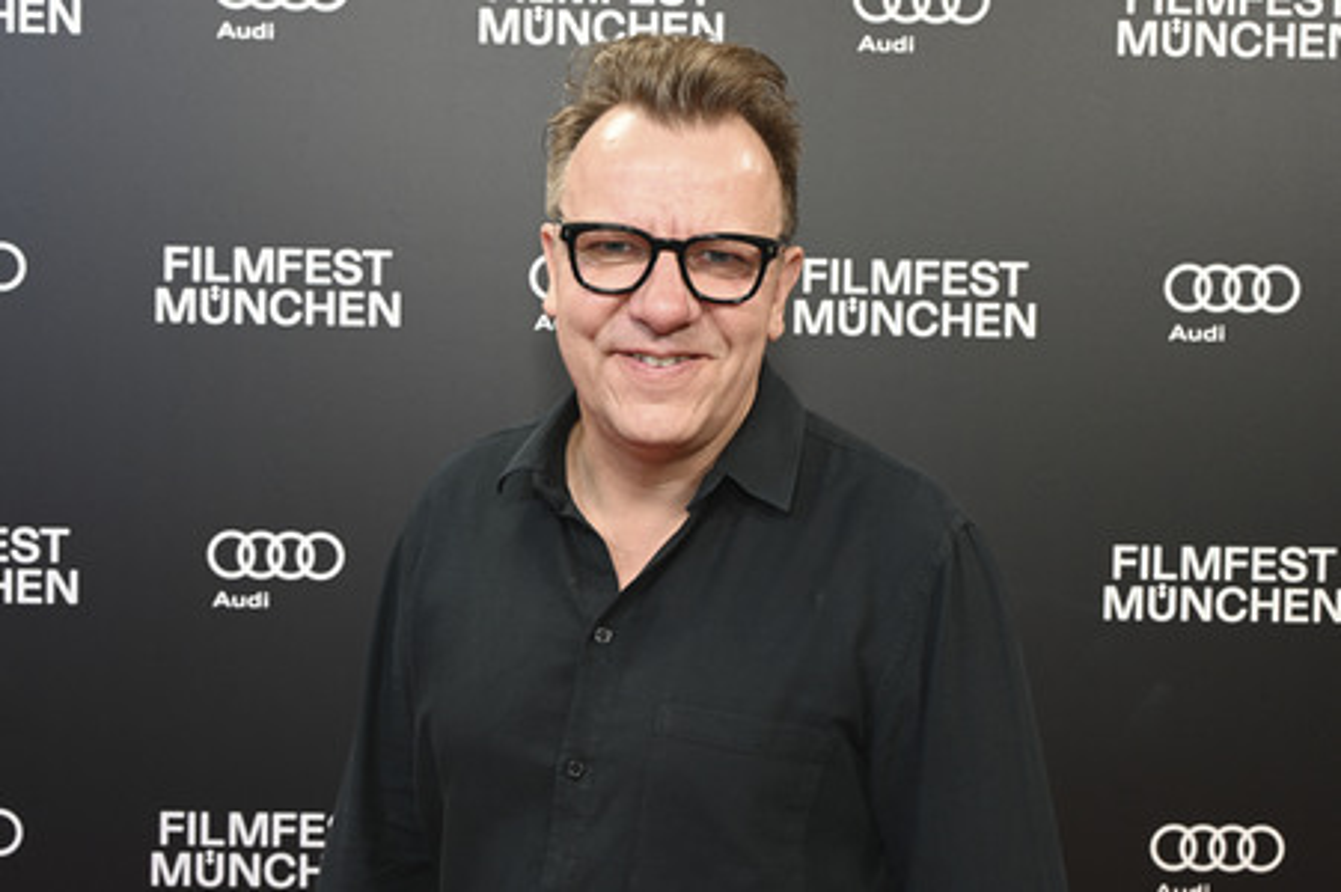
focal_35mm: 42
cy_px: 446
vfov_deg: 31.8
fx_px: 1563
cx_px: 670
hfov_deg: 46.4
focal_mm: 42
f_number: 8
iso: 1000
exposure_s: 1/125
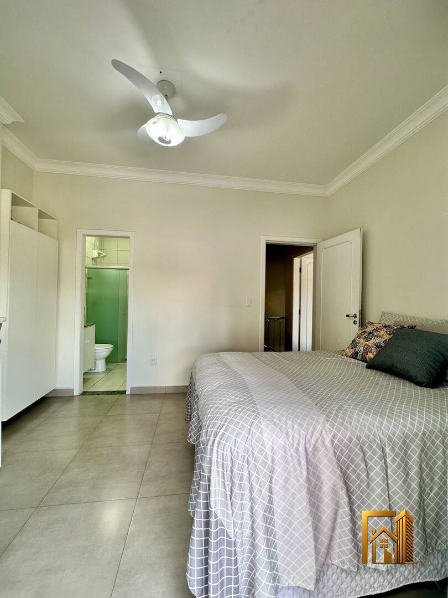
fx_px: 242
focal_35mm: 14
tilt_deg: +1.6
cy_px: 299
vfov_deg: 102.1
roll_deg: -1.9
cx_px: 224
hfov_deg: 85.7
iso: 80
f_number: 2.2
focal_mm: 2.22
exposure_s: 1/120
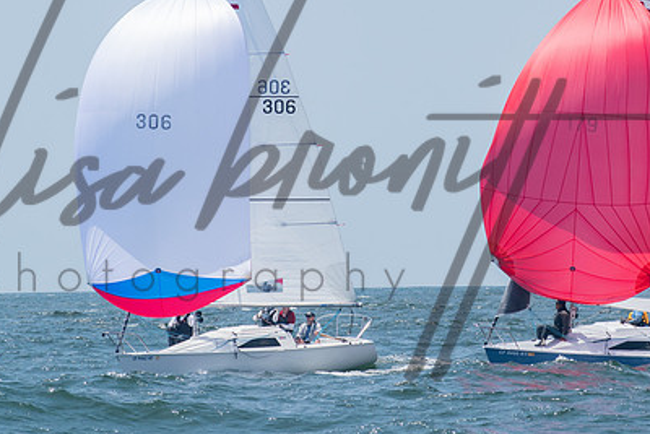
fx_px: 5075
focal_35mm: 281
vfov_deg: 4.9
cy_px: 156
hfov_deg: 7.3
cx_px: 349
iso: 400
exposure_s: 1/1250
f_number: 8
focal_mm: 122
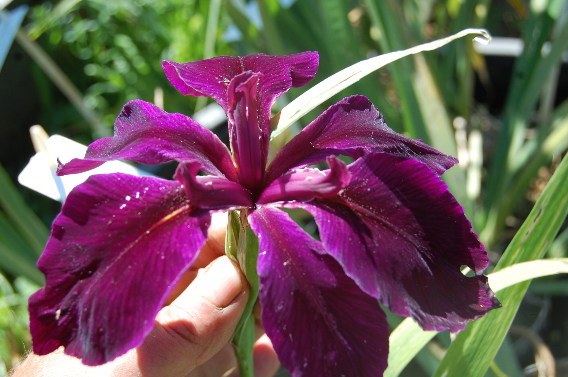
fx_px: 804
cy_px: 188
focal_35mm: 51
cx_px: 284
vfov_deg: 26.4
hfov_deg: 38.9
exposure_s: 1/160
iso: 200
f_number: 6.3
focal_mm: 34
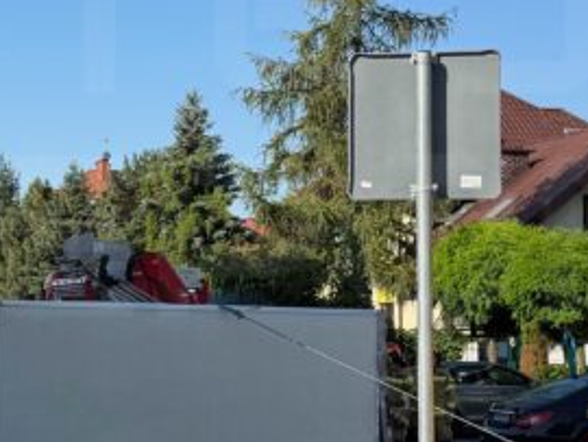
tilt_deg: +2.6
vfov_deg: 16.3
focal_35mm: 91
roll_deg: -0.2
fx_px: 1547
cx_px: 133
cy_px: 205
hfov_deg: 21.3
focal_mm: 6.76
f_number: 1.78
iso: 80
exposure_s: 1/3953
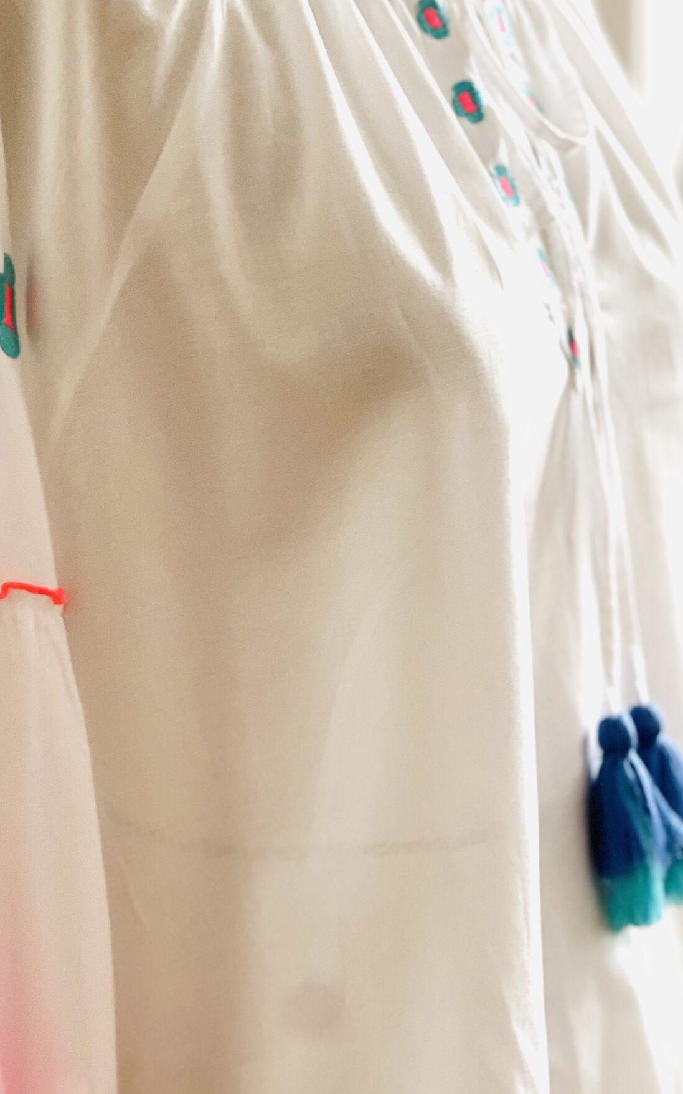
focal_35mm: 119
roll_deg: -0.3
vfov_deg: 17.5
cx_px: 233
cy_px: 587
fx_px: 3545
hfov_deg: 11.0
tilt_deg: -12.8
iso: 160
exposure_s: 1/50
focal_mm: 9
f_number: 2.8
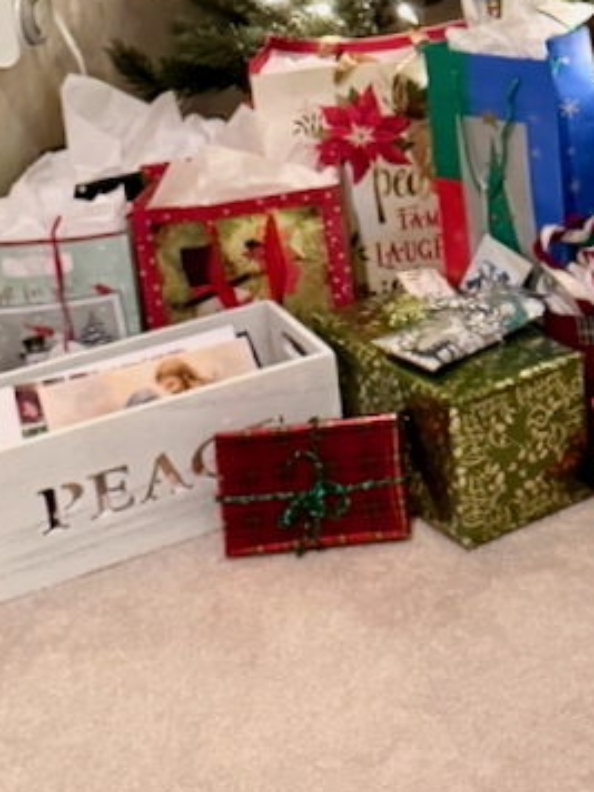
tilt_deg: -20.0
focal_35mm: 72
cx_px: 839
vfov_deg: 26.6
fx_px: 1647
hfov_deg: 18.5
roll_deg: -1.6
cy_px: 175
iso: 640
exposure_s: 1/40
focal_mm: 6.76
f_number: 1.78
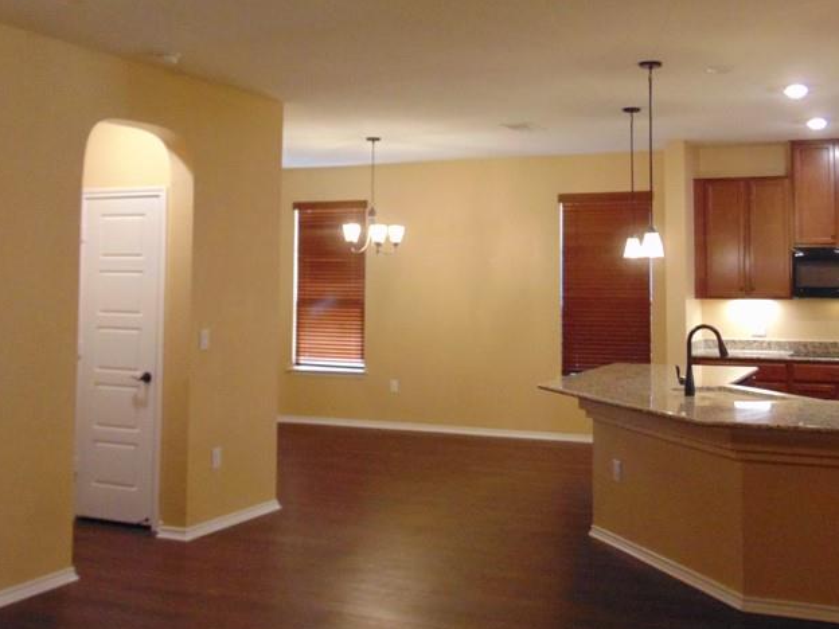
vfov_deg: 34.8
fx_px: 994
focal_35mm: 41
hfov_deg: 45.7
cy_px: 214
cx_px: 465
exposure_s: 1/30
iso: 400
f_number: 3
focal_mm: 4.5
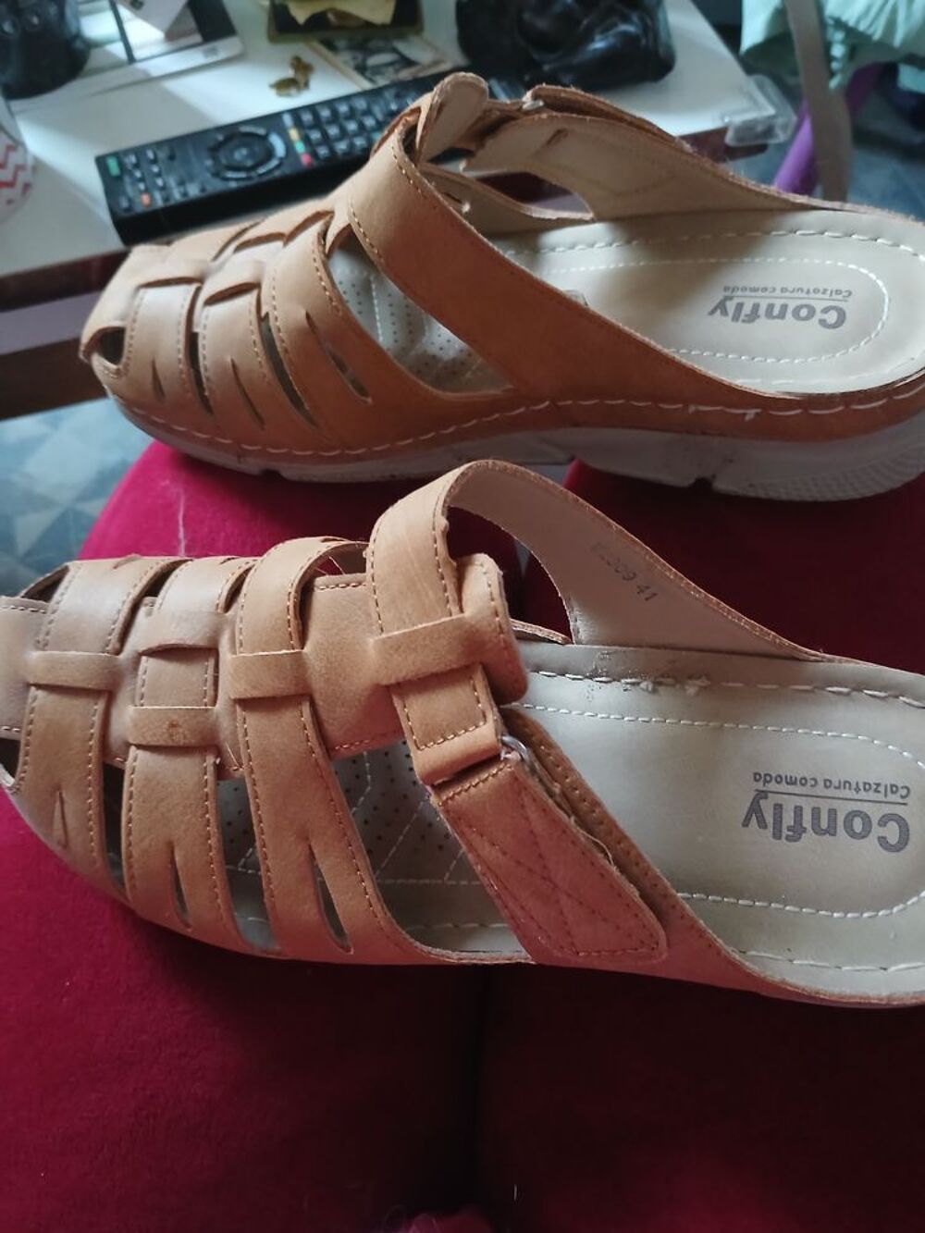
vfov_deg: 67.3
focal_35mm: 26
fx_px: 926
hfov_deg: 53.1
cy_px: 616
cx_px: 462
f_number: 1.8
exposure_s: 1/16.7
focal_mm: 3.98
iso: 800
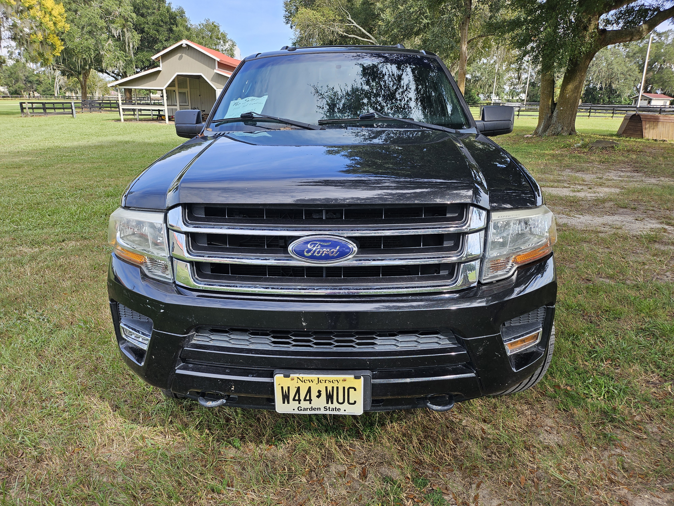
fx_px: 467
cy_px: 253
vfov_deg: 56.8
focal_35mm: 24
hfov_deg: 71.6
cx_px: 337
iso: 50
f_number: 1.8
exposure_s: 1/944
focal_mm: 5
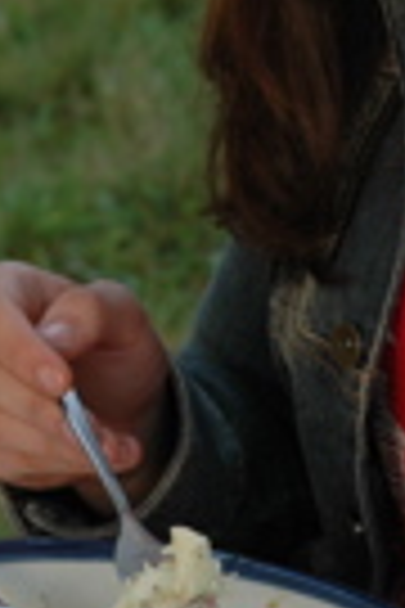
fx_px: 5973
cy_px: -272
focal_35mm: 354
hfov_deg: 3.9
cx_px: -189
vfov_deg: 5.8
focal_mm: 50
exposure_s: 1/100
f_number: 5
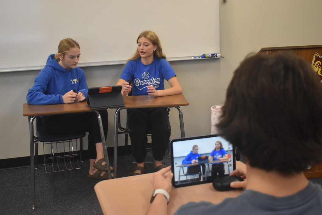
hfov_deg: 45.0
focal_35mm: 44
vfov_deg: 30.9
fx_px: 389
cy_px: 108
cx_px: 161
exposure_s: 1/320
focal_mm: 29
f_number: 4.2
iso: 3200
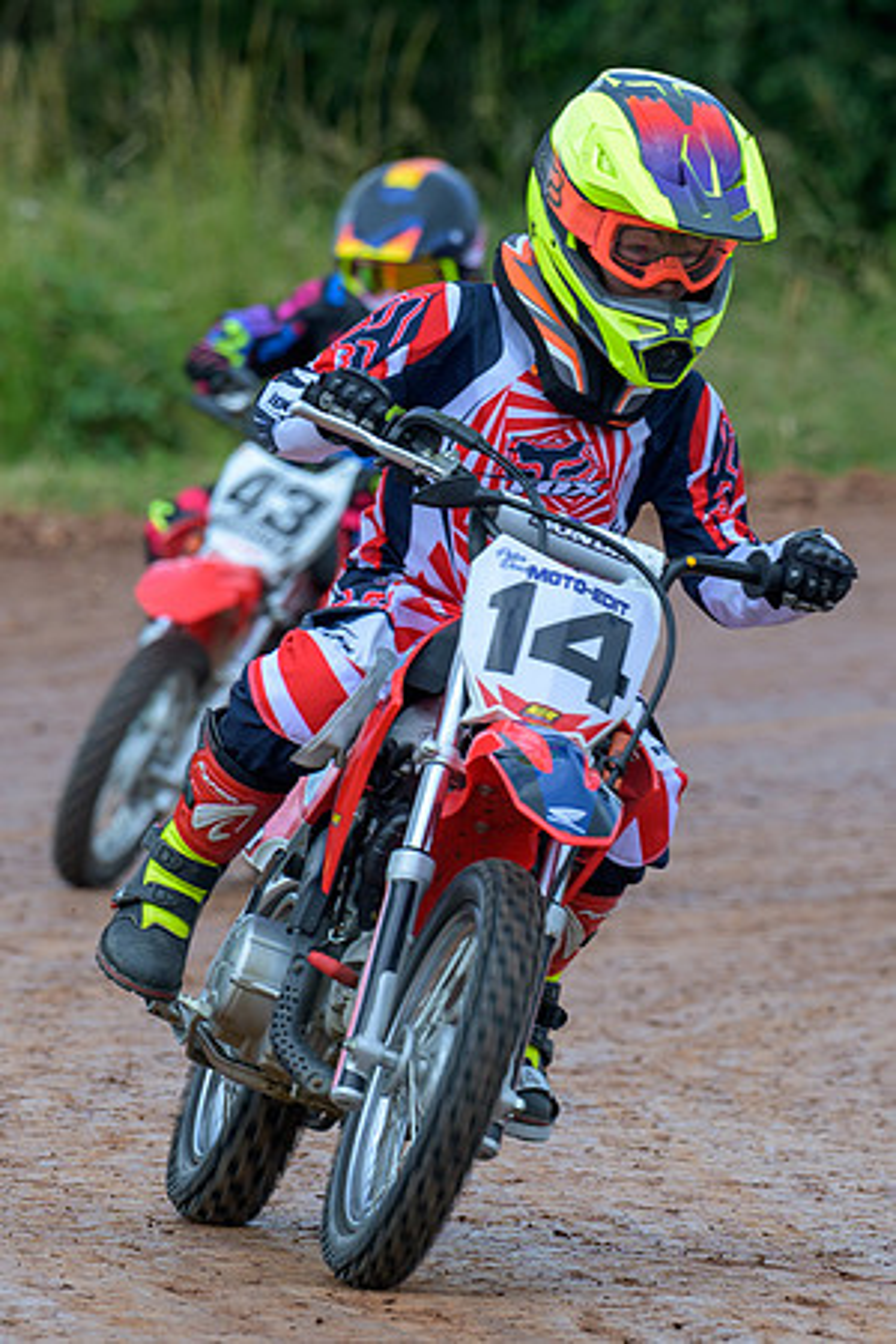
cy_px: 625
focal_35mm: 516
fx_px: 19253
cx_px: 731
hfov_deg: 2.7
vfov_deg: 4.0
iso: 125
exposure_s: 1/320
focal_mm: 200
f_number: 5
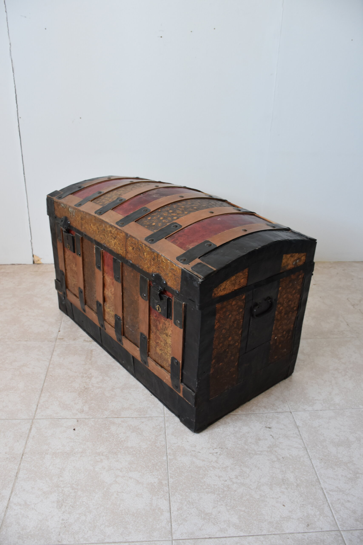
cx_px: 182
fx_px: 408
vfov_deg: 67.4
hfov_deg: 47.9
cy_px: 272
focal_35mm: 27
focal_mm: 18
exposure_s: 1/60
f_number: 4
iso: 800
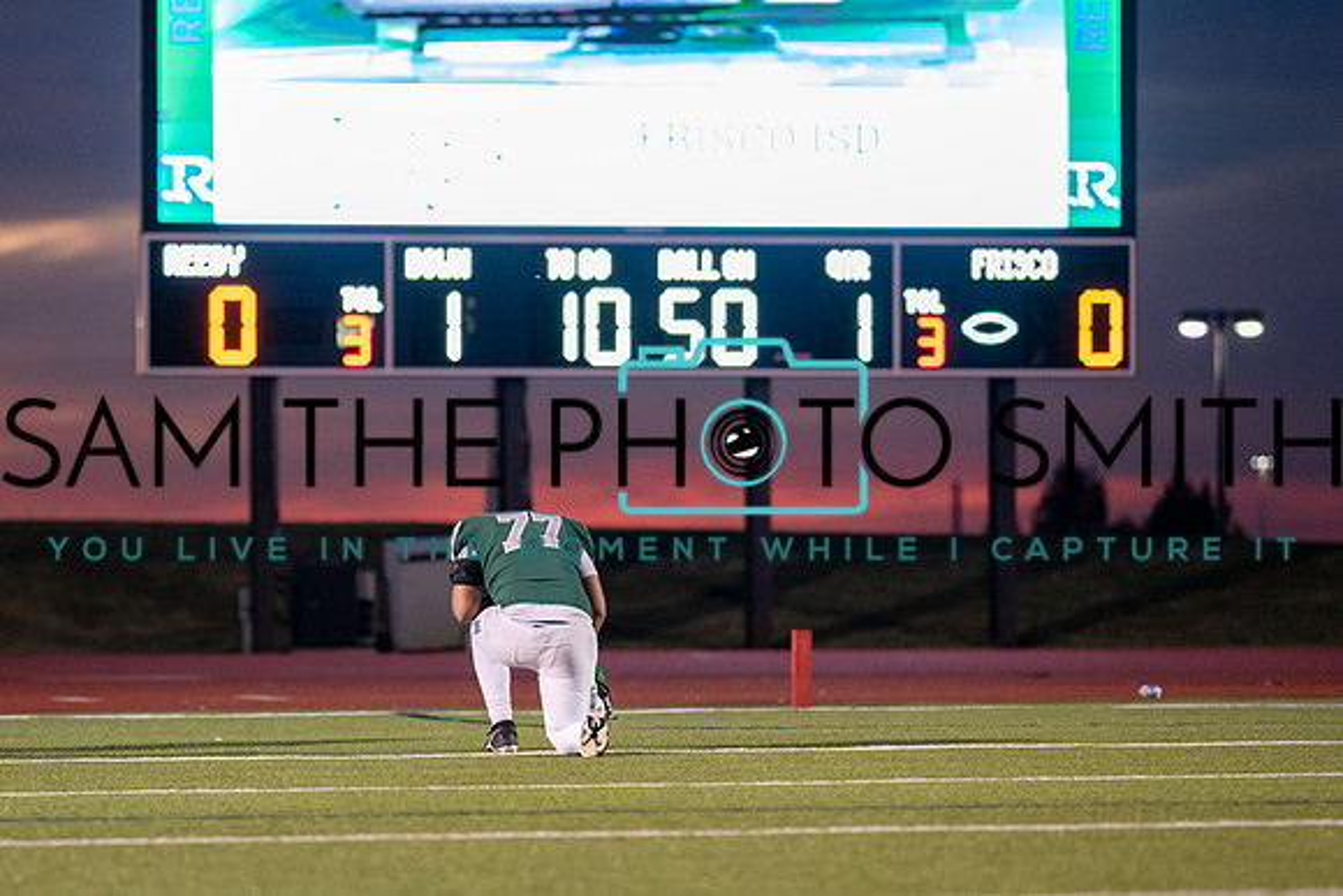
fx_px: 7396
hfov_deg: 10.4
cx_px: 440
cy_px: 583
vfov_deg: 6.9
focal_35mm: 198
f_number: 2
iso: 2500
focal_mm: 135
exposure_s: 1/1250
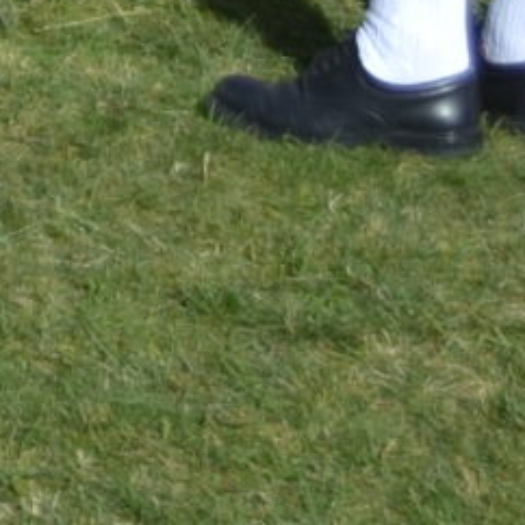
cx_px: -1265
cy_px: -921
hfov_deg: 5.4
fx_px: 5096
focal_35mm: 297
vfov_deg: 5.6
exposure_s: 1/1000
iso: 100
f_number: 3.8
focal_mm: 22
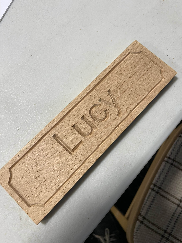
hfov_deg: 53.1
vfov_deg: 67.3
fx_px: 182
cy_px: 122
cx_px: 91
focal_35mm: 26
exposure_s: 1/50
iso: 80
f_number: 1.6
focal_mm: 4.2
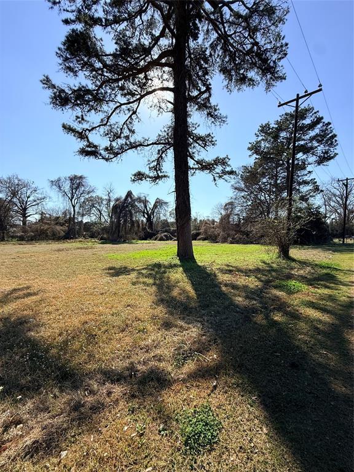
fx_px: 191
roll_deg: +0.2
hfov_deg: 85.7
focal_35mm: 14
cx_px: 177
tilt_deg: +2.0
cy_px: 236
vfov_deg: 102.1
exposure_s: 1/2410
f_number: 2.2
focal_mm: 2.22
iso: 50
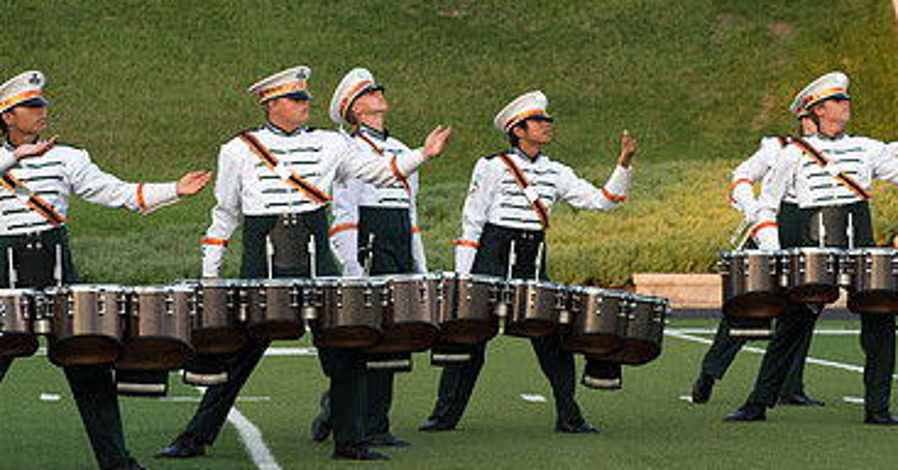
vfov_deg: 4.8
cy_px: 198
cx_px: 358
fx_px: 5574
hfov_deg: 9.2
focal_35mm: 238
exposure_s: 1/200
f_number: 7.1
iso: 640
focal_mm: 125
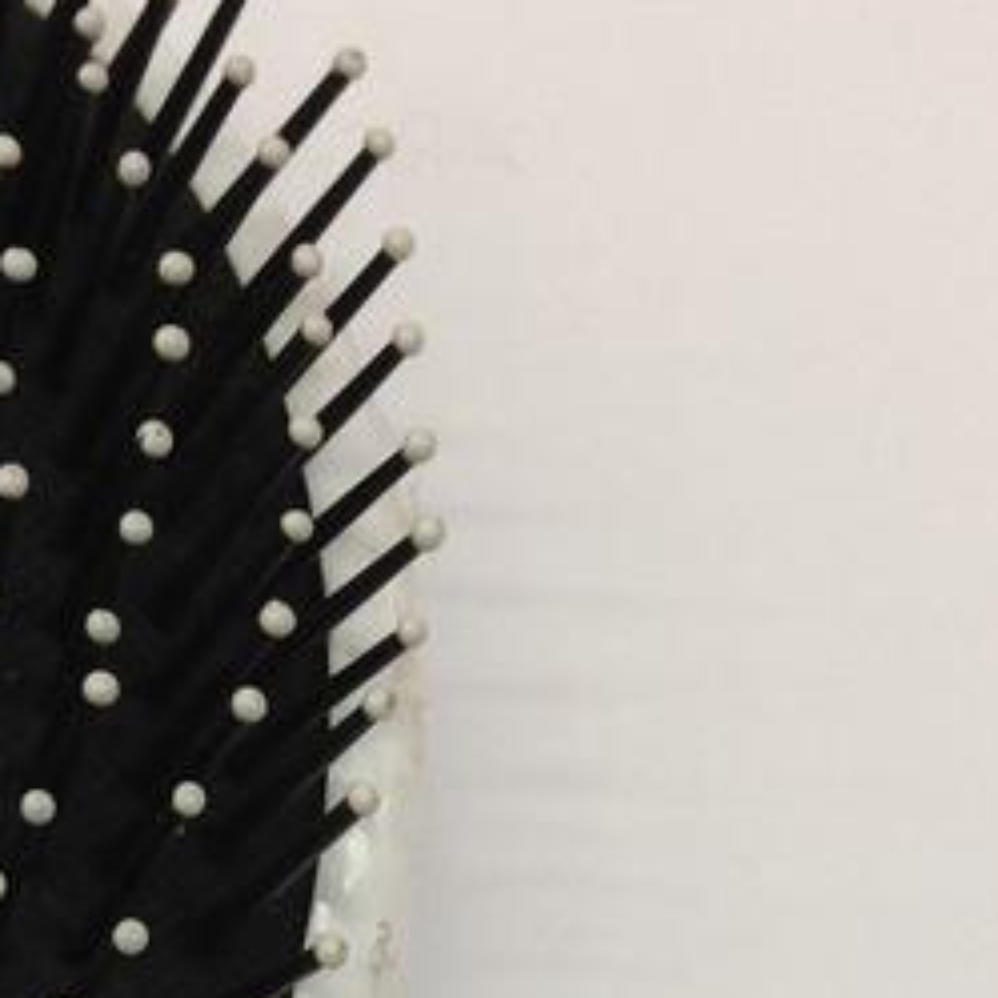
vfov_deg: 13.4
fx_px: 3914
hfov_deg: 14.2
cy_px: 1623
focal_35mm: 120
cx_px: -104
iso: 64
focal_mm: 4.13
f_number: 2.4
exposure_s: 1/50
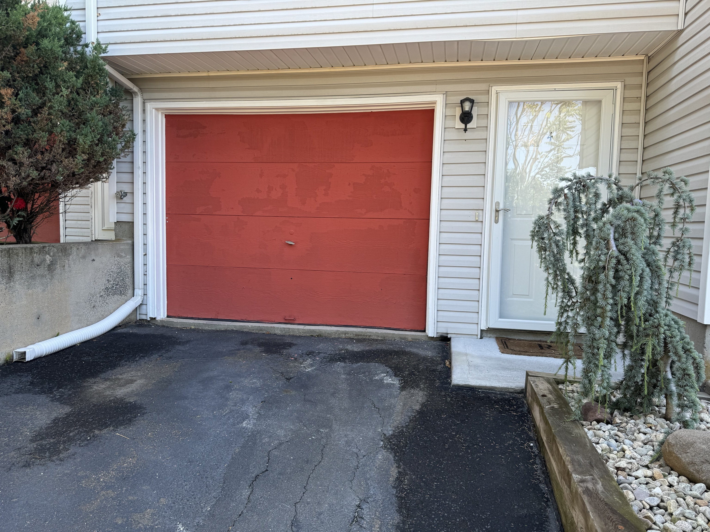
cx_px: 355
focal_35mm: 24
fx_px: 492
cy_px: 266
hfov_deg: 71.6
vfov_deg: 56.8
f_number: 1.78
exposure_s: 1/285
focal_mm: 6.76
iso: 80
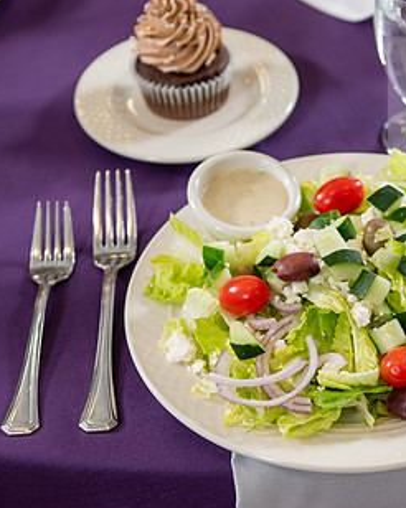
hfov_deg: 15.4
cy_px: 237
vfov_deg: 19.4
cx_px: 338
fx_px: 1488
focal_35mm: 99
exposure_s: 1/160
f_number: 3.5
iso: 320
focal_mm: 56
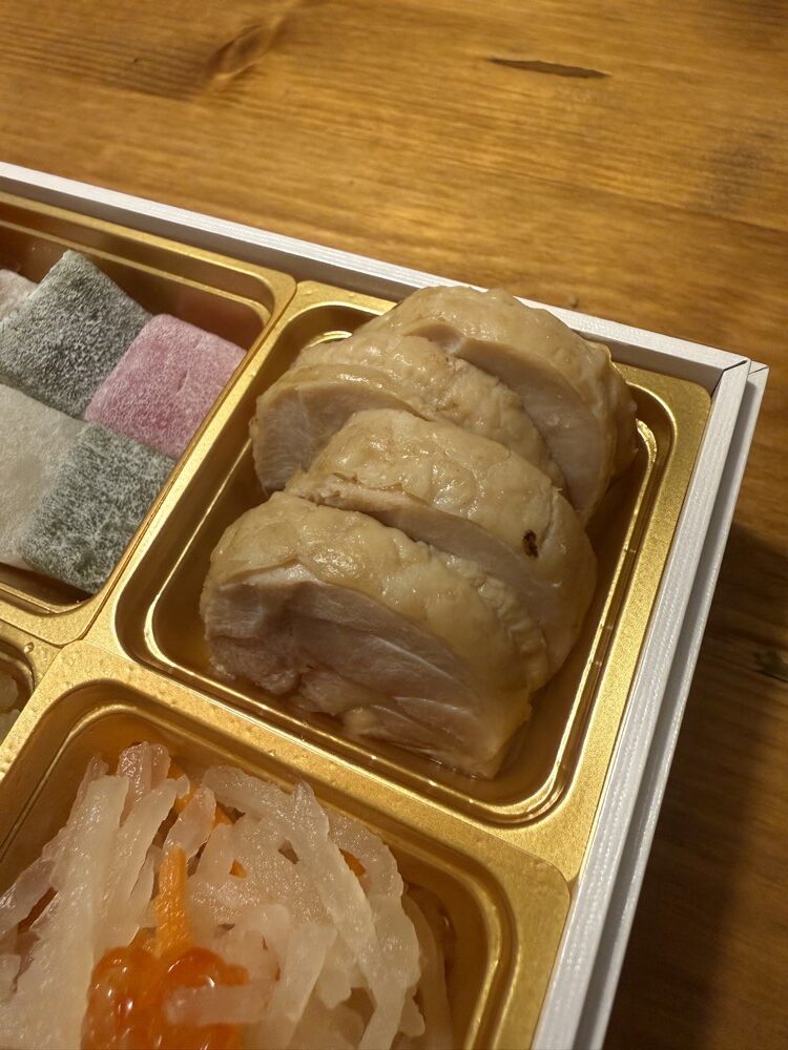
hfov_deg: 56.8
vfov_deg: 71.6
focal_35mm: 24
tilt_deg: -59.9
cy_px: 525
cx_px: 394
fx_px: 728
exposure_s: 1/99
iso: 200
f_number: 2.2
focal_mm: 2.22
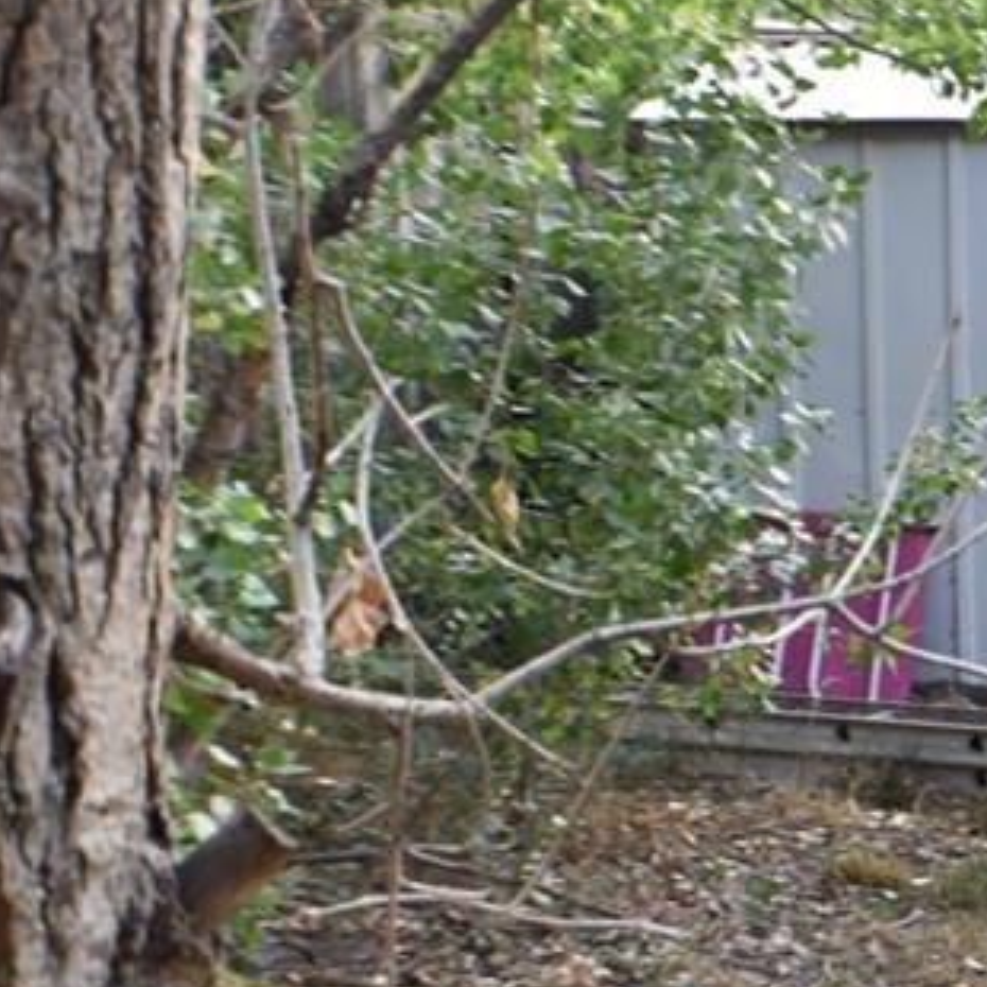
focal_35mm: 158
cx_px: 2375
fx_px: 5097
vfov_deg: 11.0
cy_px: 793
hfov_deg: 9.8
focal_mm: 24
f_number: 6.3
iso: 400
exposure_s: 1/160
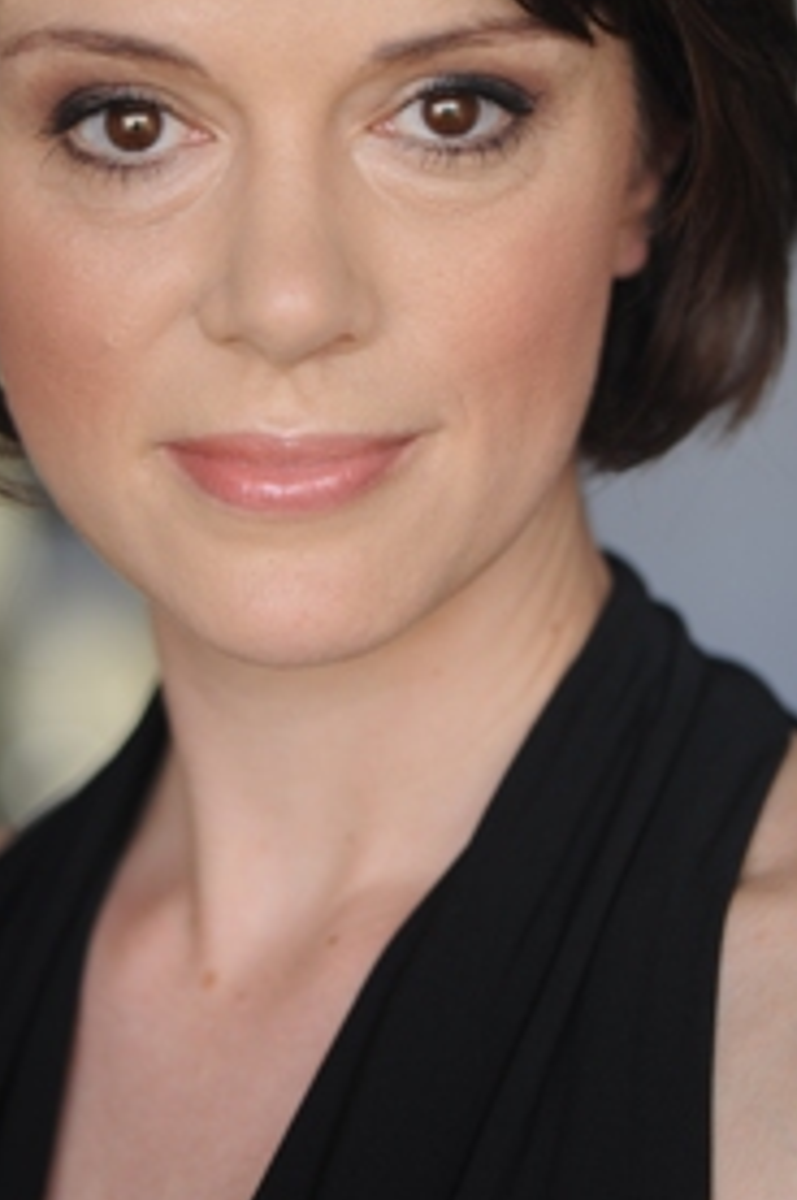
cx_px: 416
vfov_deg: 12.1
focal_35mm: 170
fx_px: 5659
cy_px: 511
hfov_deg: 8.1
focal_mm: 105
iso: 200
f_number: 3.5
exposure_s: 1/125
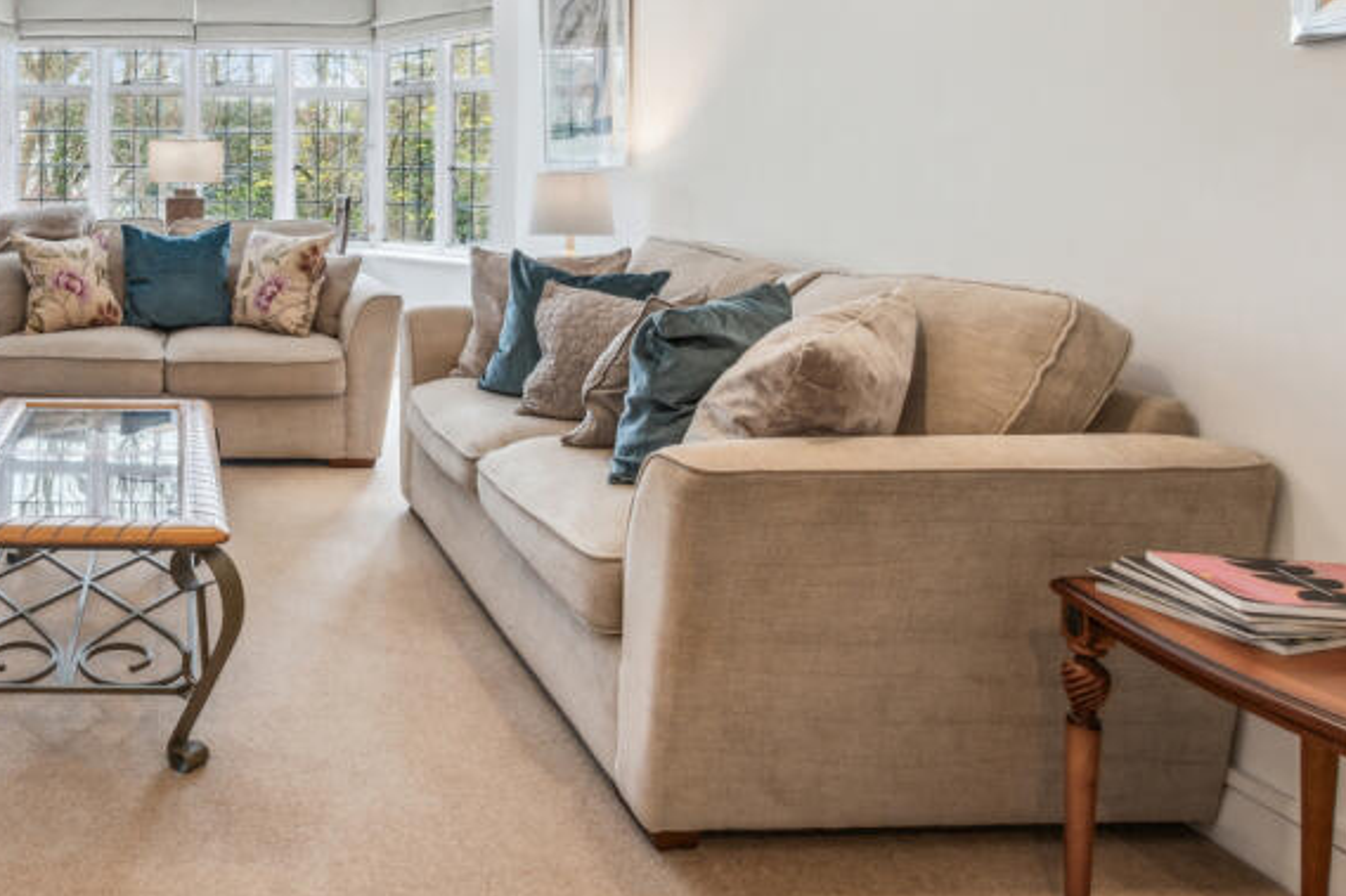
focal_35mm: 27
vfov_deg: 45.4
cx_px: 234
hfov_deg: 60.8
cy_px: 176
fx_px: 1009
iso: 400
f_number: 11
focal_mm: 10
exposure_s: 1/8
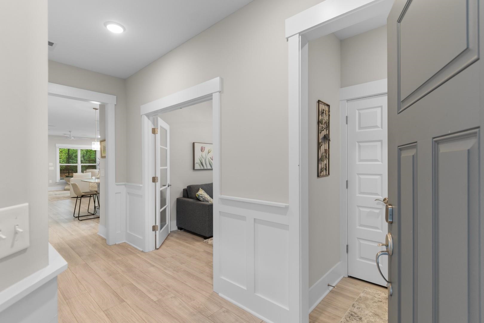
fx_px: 215
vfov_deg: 73.7
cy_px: 162
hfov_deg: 96.7
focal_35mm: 16
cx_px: 242
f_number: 4.8
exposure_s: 1/3
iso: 100
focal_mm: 11
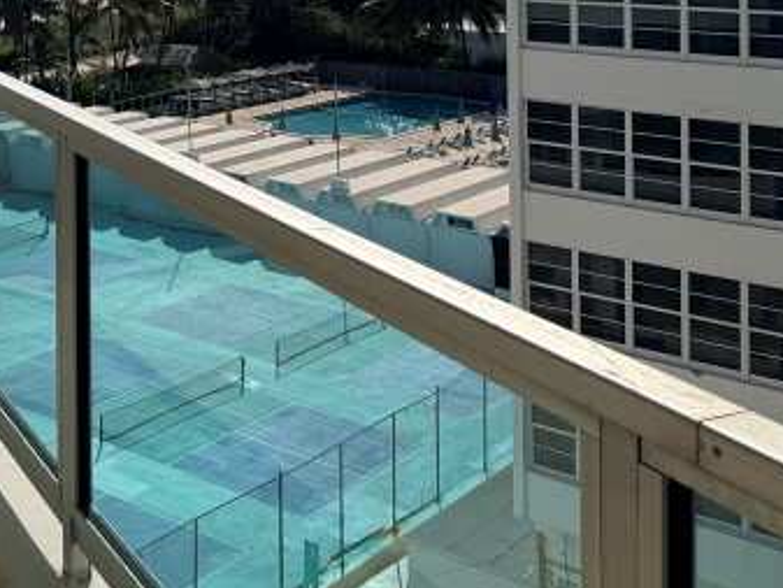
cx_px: 67
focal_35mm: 57
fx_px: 1290
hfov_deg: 32.0
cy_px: -86
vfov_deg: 23.8
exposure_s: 1/17544
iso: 80
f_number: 1.78
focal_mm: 6.76
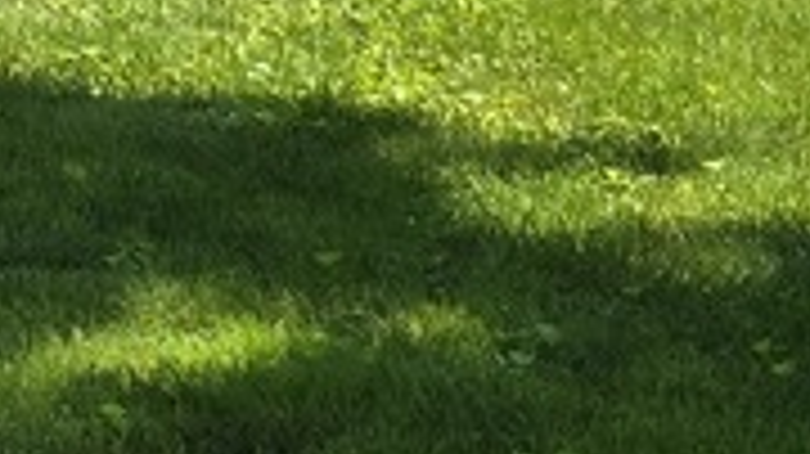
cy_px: -351
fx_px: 4315
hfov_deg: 8.6
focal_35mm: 201
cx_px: -1750
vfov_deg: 5.9
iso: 12
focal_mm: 6.3
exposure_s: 1/275
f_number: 1.7
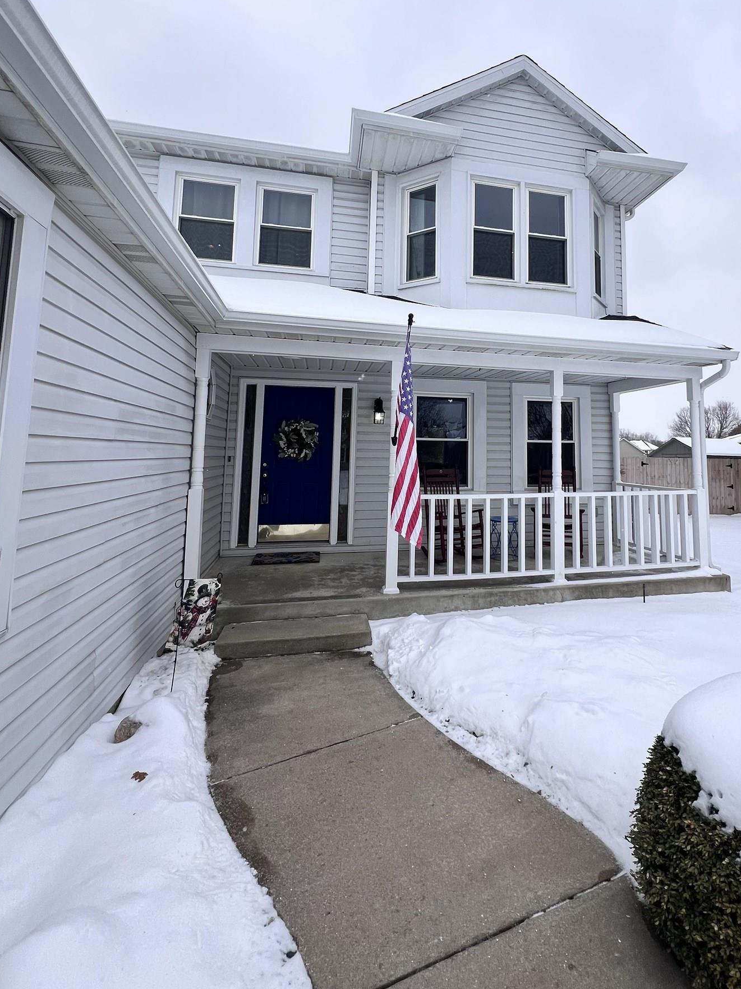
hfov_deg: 73.7
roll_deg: +0.8
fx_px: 485
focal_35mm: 17
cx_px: 453
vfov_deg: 89.9
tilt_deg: +6.9
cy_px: 397
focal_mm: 1.57
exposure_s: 1/699
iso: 32
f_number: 1.8
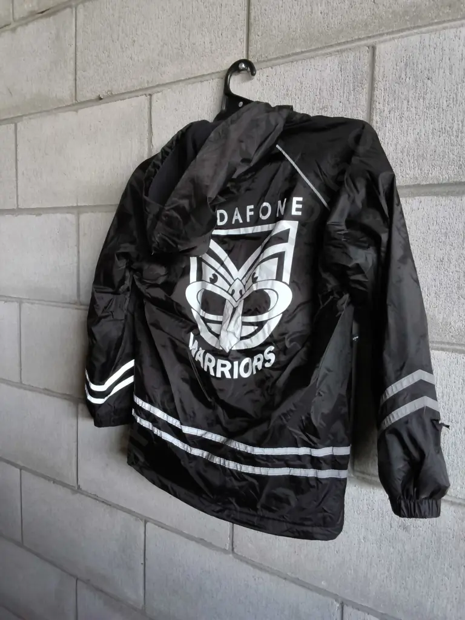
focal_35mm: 27
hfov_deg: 51.4
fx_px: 484
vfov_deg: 65.3
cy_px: 310
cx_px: 232
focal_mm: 2.87
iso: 400
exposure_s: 1/40
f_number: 2
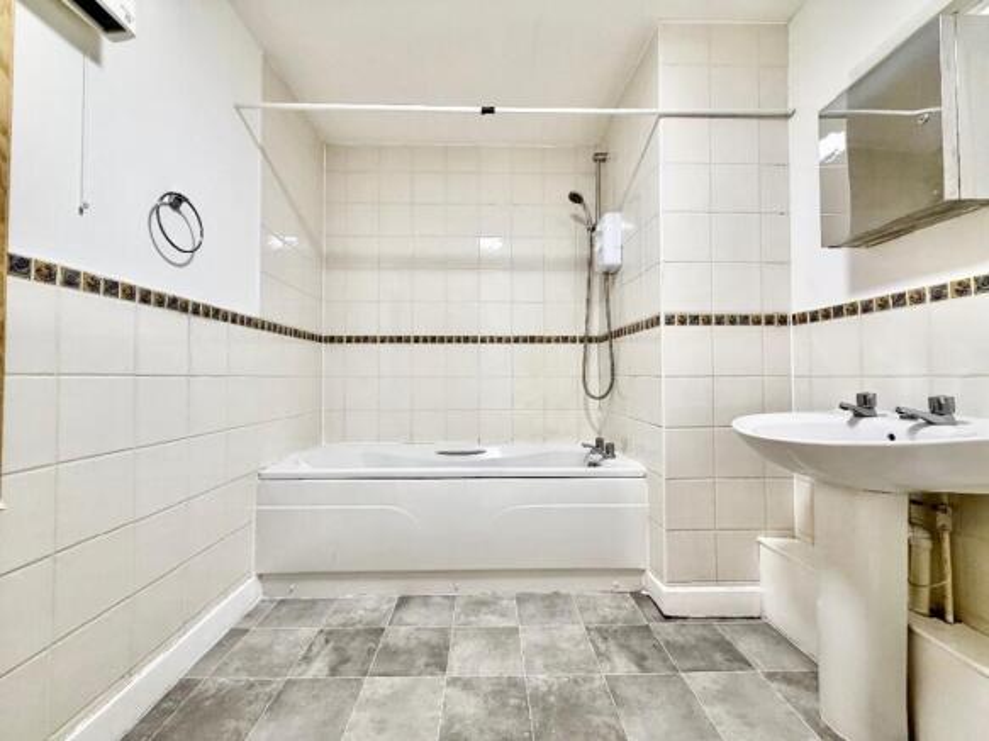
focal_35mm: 14
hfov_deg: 102.1
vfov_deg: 85.7
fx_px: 400
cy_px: 370
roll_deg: +0.3
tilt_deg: +0.8
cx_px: 494
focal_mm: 2.22
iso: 200
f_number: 2.2
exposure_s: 1/50
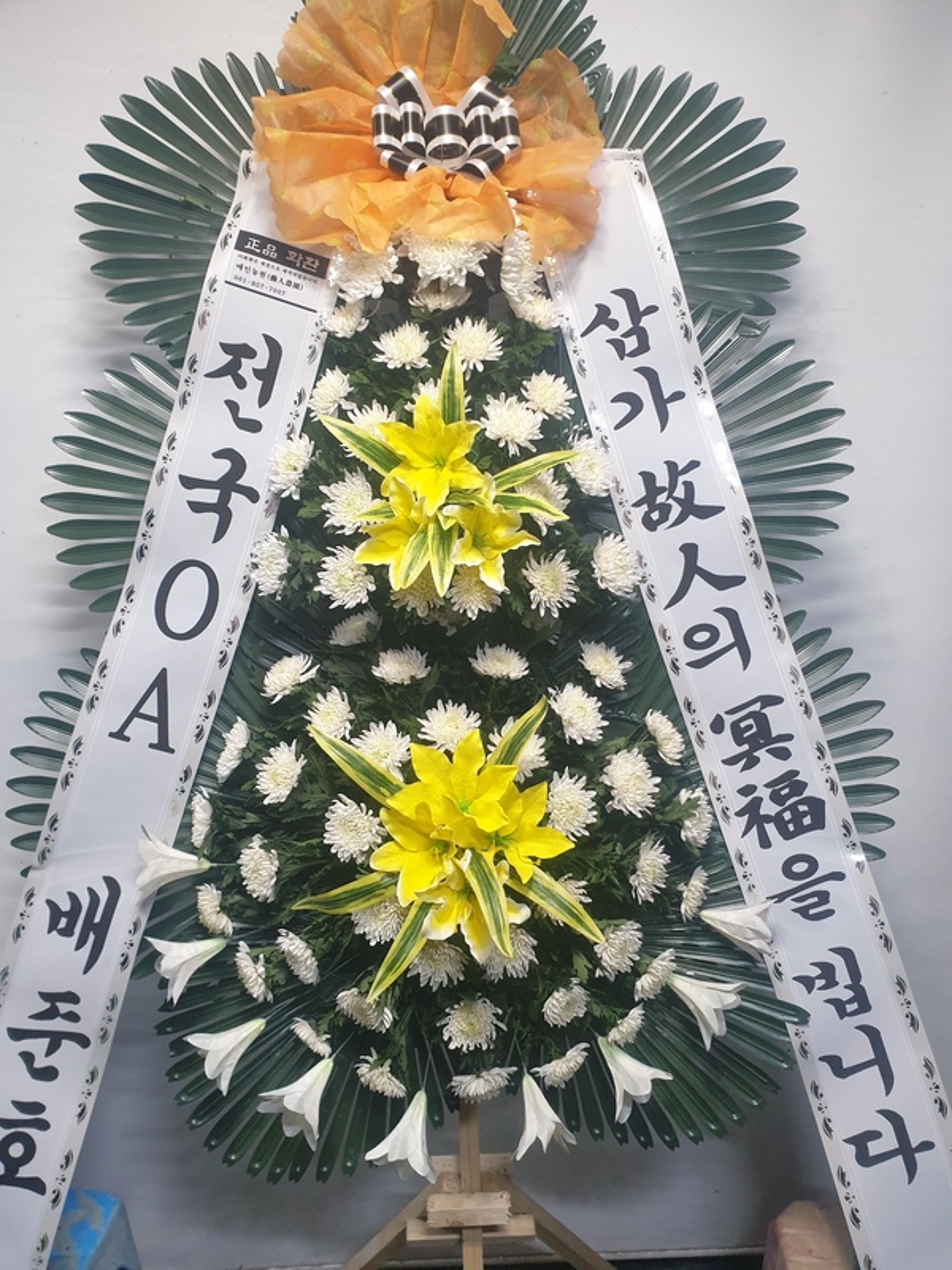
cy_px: 635
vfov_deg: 67.3
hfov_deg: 53.1
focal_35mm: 26
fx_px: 953
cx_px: 476
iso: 200
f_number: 2.4
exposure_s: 1/60
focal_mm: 4.3
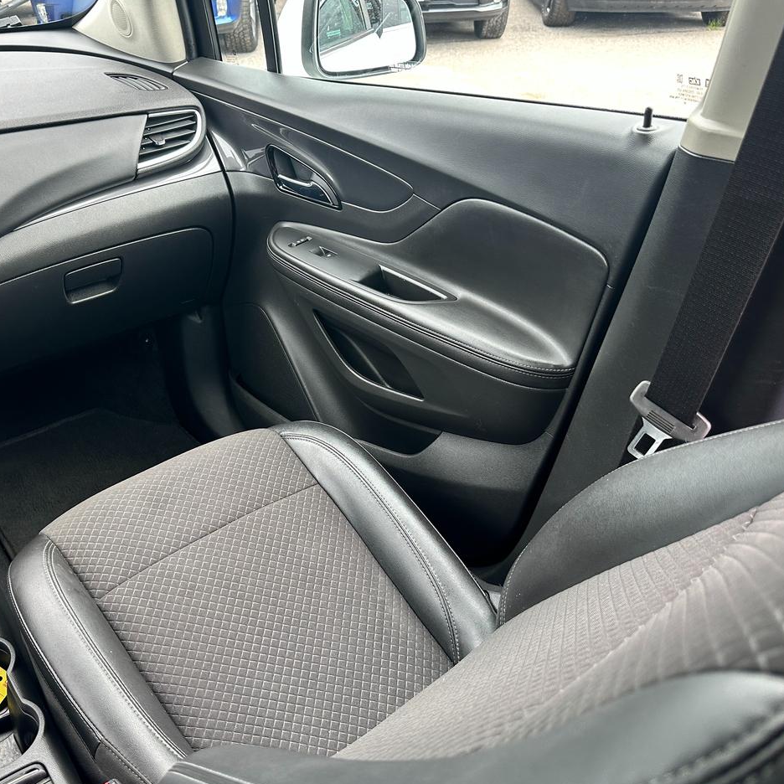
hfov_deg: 55.2
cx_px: 313
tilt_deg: -33.4
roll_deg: -0.1
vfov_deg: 55.6
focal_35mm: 29
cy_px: 387
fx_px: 743
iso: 125
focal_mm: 6.86
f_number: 1.78
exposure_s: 1/121
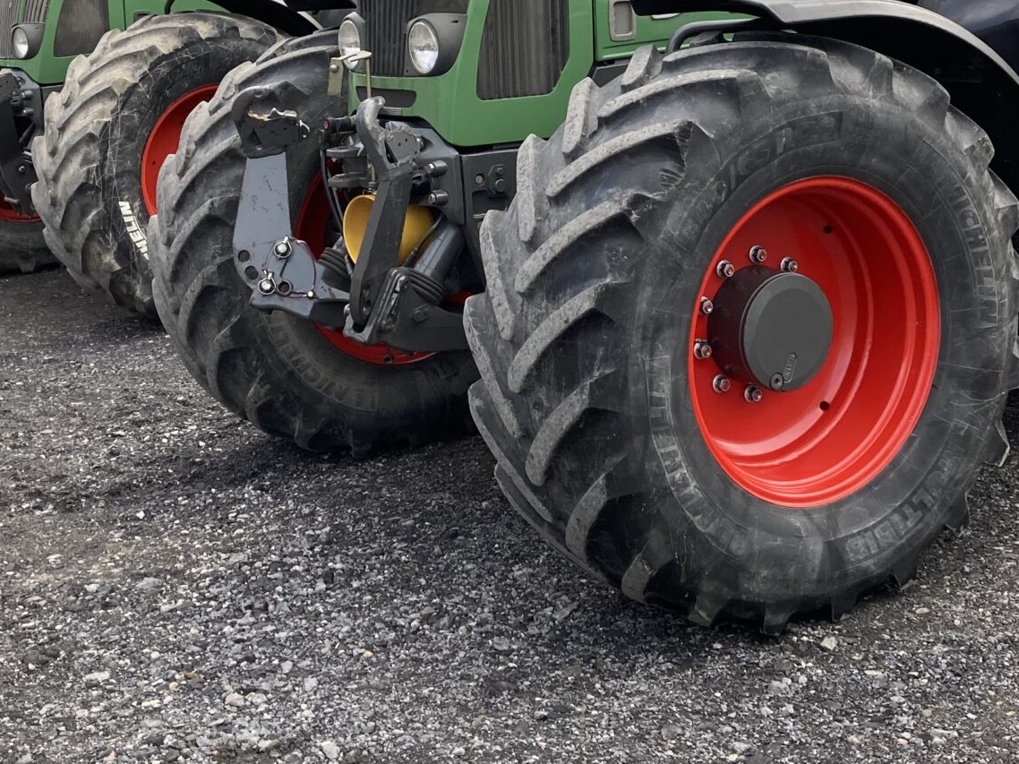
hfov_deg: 30.7
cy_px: 97
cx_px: 535
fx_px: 1854
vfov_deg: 22.8
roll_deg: +2.7
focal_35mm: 63
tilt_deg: -3.9
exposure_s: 1/308
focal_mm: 3.99
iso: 20
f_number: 1.8
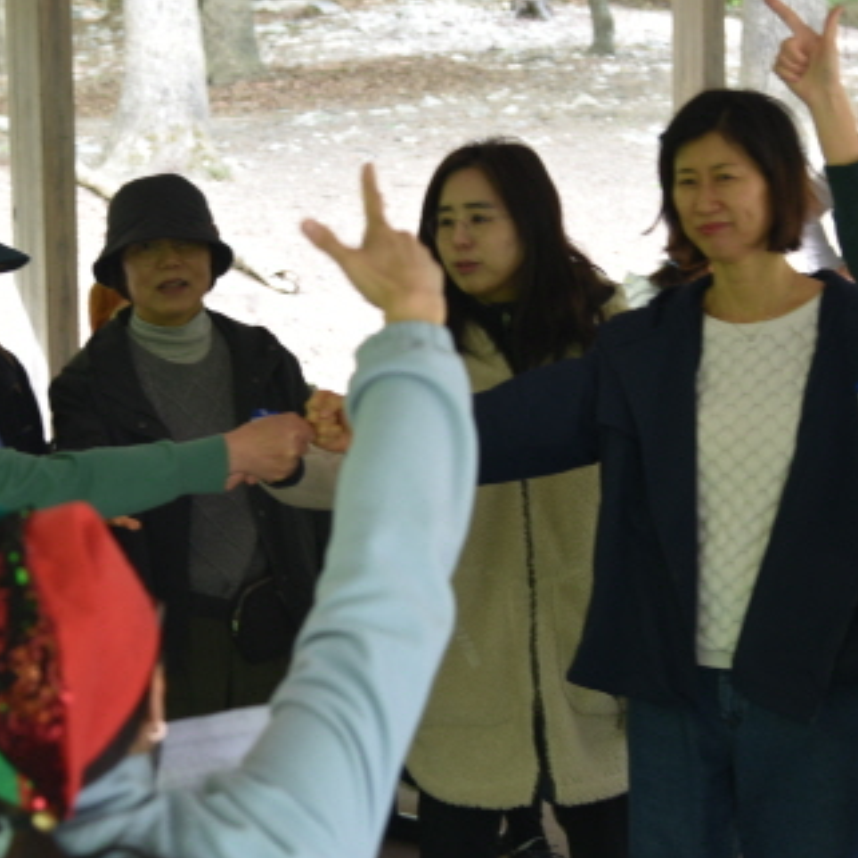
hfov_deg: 16.4
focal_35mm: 106
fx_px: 2972
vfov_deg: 16.4
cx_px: 273
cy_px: 444
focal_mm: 50
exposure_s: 1/60
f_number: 4
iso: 400
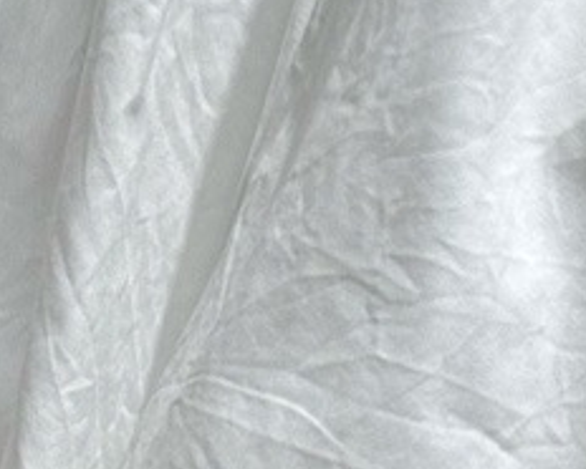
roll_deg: -26.0
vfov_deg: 7.1
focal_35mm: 172
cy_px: 1794
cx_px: 876
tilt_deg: -34.4
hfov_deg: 10.8
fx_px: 2986
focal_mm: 6.86
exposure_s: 1/160
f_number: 1.78
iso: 64
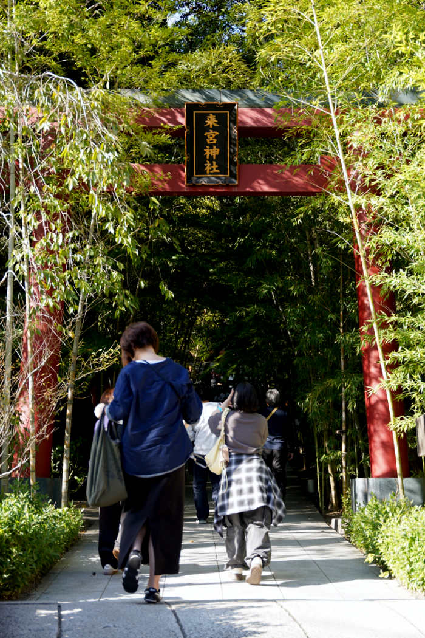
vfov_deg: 44.6
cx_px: 212
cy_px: 319
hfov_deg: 30.6
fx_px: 777
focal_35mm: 44
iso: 100
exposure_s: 1/200
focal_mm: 43.9
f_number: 2.8
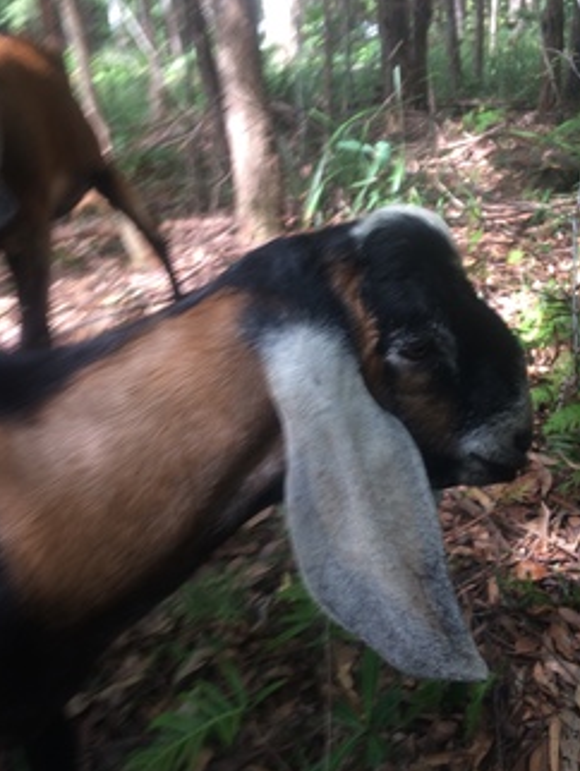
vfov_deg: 51.2
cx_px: 348
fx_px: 803
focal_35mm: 36
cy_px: 342
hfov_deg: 39.5
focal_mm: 4.15
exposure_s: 1/50
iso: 32
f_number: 2.2
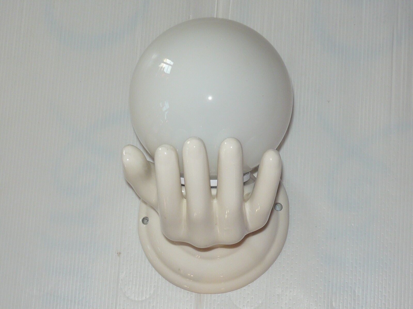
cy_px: 154
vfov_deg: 16.8
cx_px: 206
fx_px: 1050
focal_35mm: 88
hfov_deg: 22.3
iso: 100
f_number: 3.4
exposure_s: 1/40
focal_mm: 9.1
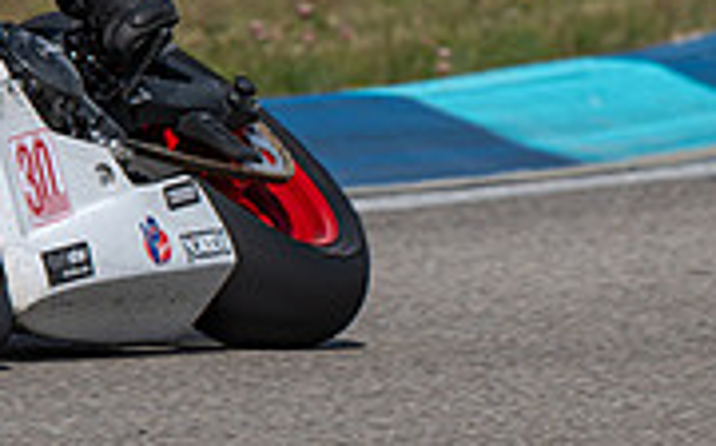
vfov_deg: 0.9
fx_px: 27109
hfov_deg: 1.5
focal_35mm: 1391
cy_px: 53
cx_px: -164
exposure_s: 1/800
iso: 72
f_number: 6.3
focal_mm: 360
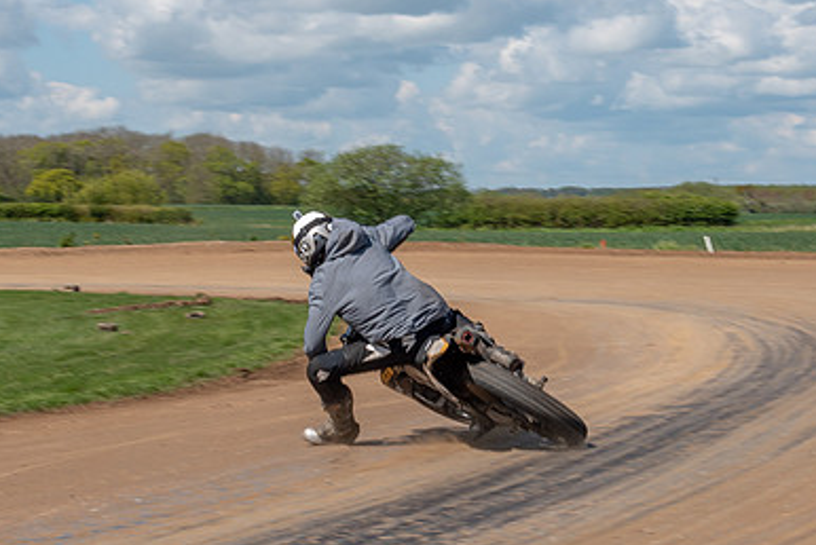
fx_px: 2654
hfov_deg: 17.5
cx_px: 360
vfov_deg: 11.7
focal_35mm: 117
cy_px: 320
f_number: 8
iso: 100
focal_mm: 45
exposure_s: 1/200
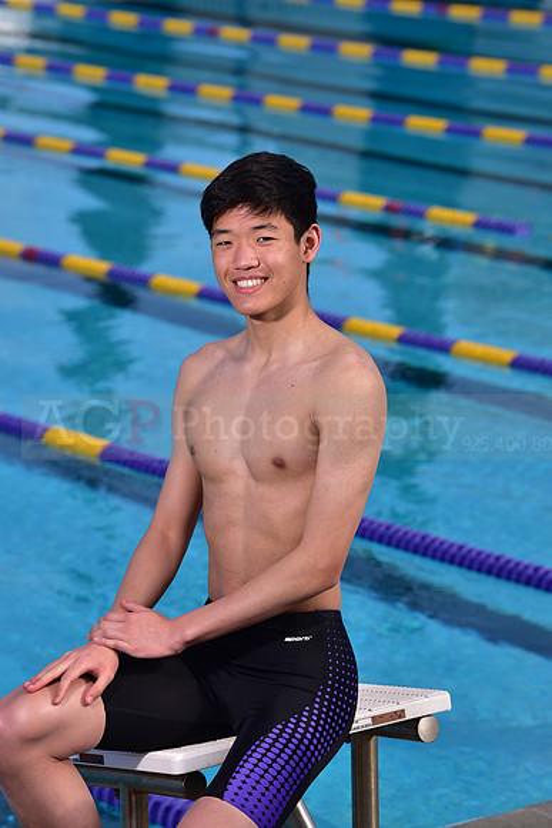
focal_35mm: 155
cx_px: 276
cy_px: 414
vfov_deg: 13.2
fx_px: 3563
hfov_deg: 8.9
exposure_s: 1/250
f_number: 7.1
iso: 80
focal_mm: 155
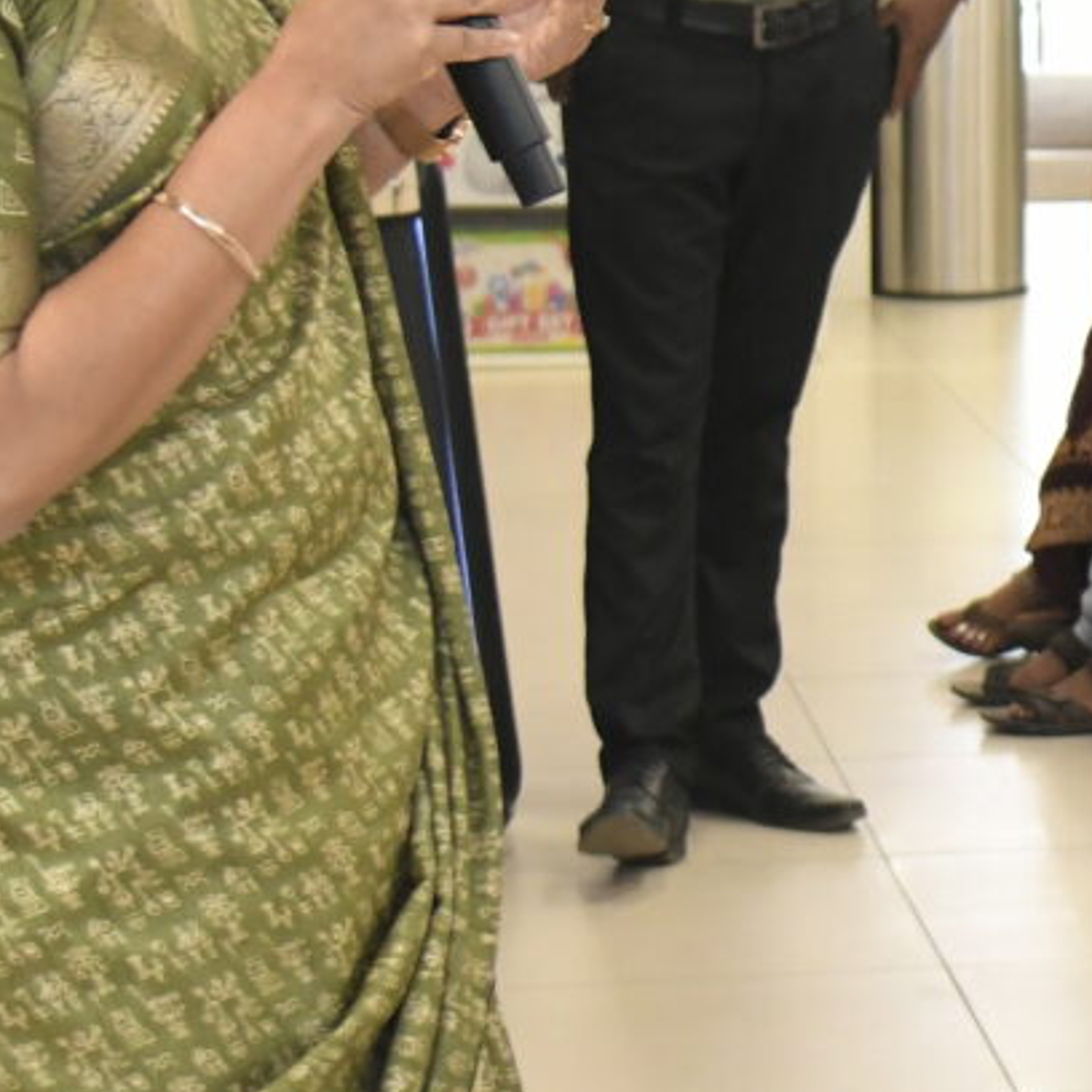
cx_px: 1833
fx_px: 5710
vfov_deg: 10.9
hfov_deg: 10.4
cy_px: 331
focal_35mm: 160
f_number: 4
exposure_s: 1/125
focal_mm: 30
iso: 1600
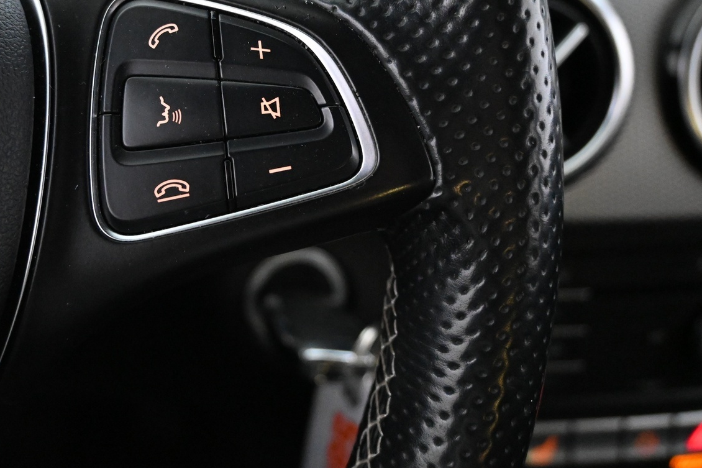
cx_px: 216
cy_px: 136
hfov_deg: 44.6
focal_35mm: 43
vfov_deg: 30.8
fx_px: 838
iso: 7200
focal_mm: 20
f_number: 3.8
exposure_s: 1/30
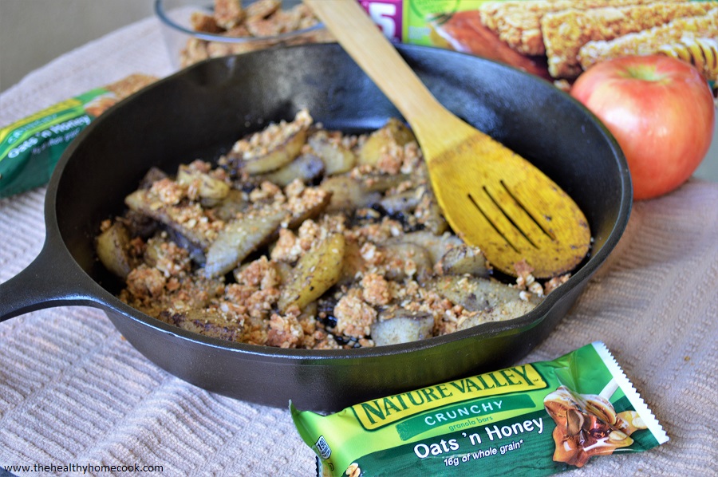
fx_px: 1136
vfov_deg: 23.7
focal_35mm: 57
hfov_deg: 35.1
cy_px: 238
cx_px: 359
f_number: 5
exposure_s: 1/40
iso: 400
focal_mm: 38
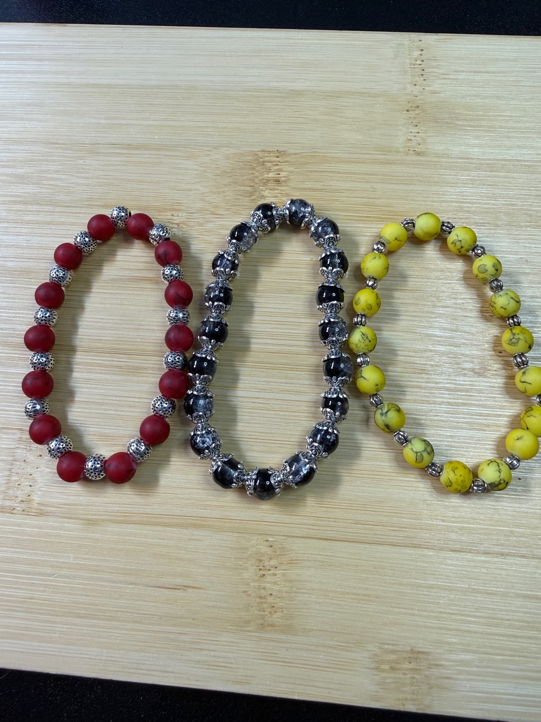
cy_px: 361
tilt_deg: -73.6
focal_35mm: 24
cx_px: 270
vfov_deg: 71.6
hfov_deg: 56.8
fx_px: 500
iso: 100
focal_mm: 2.22
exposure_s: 1/100
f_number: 2.2
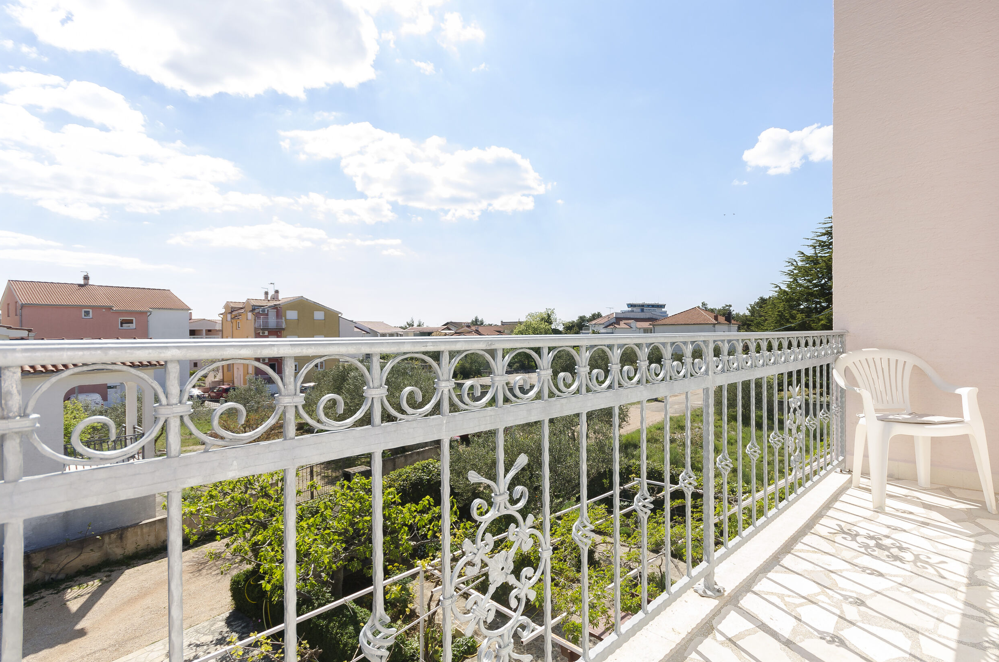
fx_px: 471
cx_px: 565
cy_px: 327
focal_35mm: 17
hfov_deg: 92.9
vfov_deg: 70.2
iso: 100
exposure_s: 1/200
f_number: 7.1
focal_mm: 10
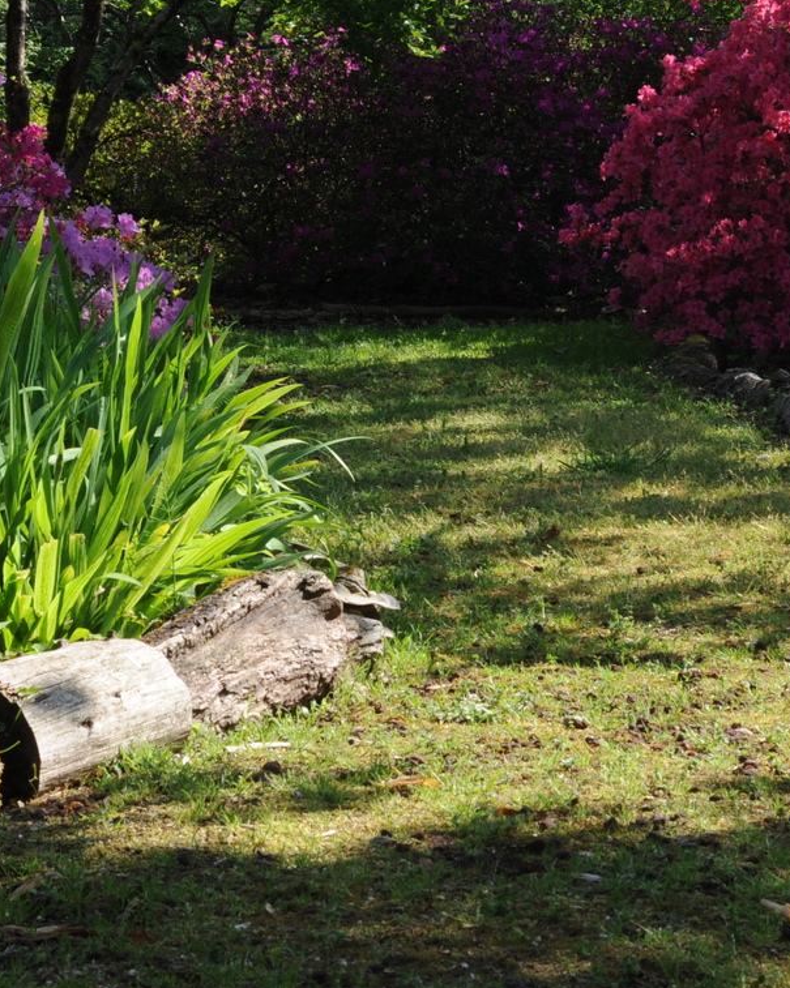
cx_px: 559
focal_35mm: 119
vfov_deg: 16.0
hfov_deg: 12.9
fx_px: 3480
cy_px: 157
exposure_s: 1/100
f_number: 16
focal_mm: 50
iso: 400
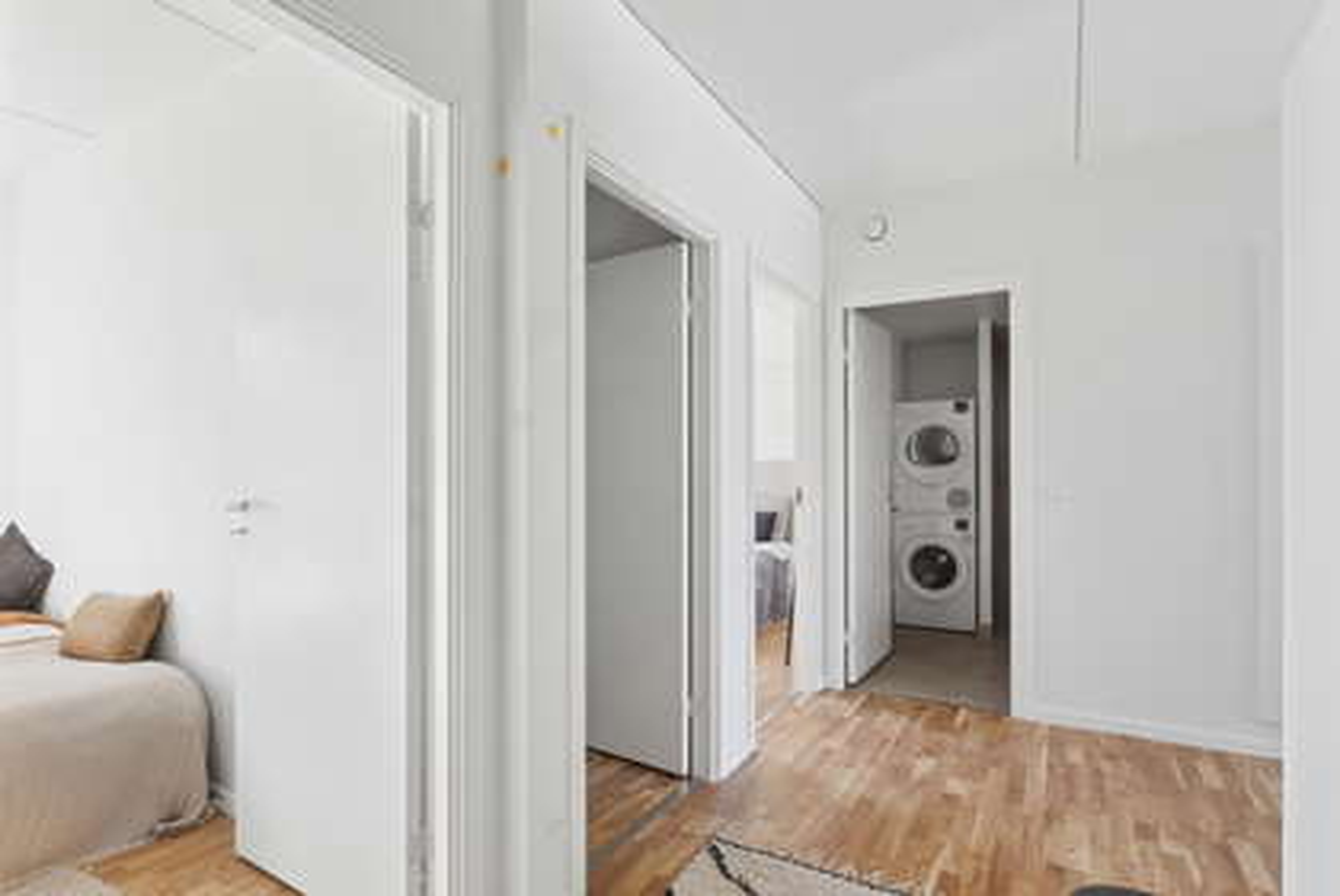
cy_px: 448
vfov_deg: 63.3
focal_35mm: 20
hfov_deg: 85.4
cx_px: 670
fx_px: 726
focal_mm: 13
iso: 200
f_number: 8
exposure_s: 1/30
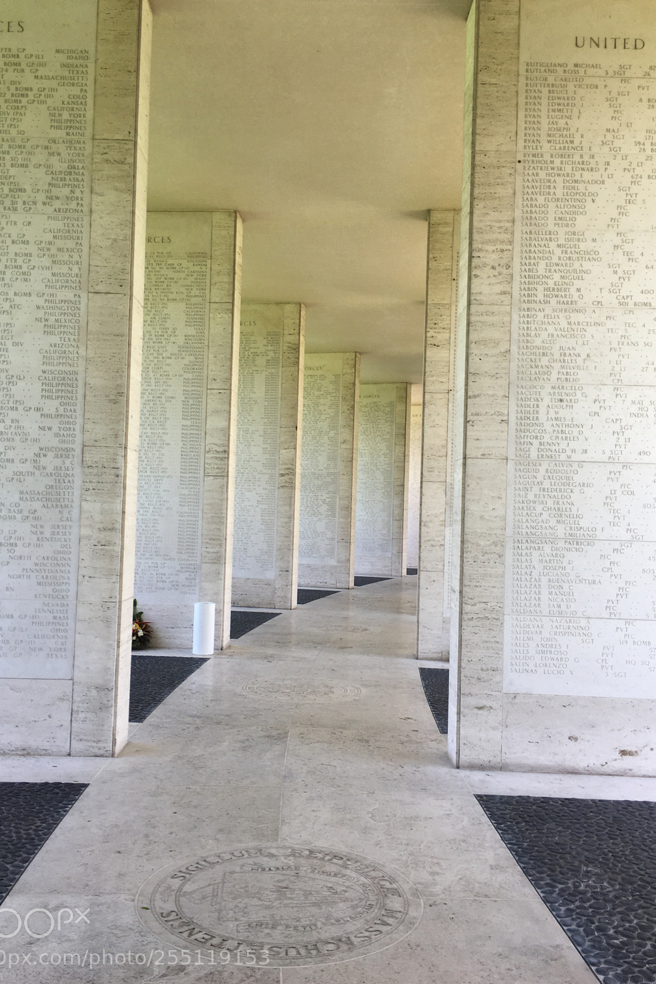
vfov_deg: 58.7
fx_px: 875
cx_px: 320
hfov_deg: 41.1
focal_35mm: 32
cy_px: 487
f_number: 2.2
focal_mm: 4.15
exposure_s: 1/184
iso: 25
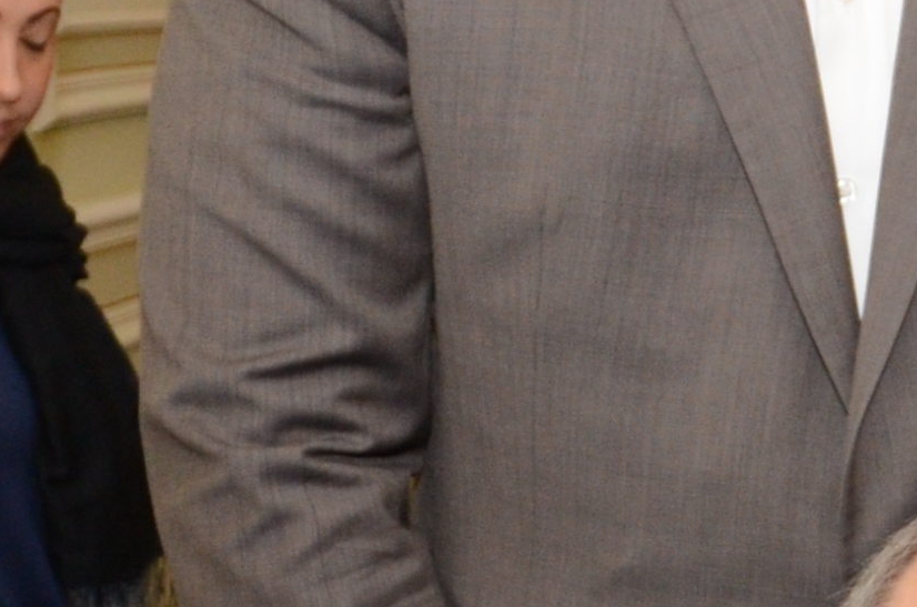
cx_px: 814
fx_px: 4092
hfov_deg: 12.7
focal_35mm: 161
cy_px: 546
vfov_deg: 8.5
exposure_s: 1/200
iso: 800
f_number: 3.5
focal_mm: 18
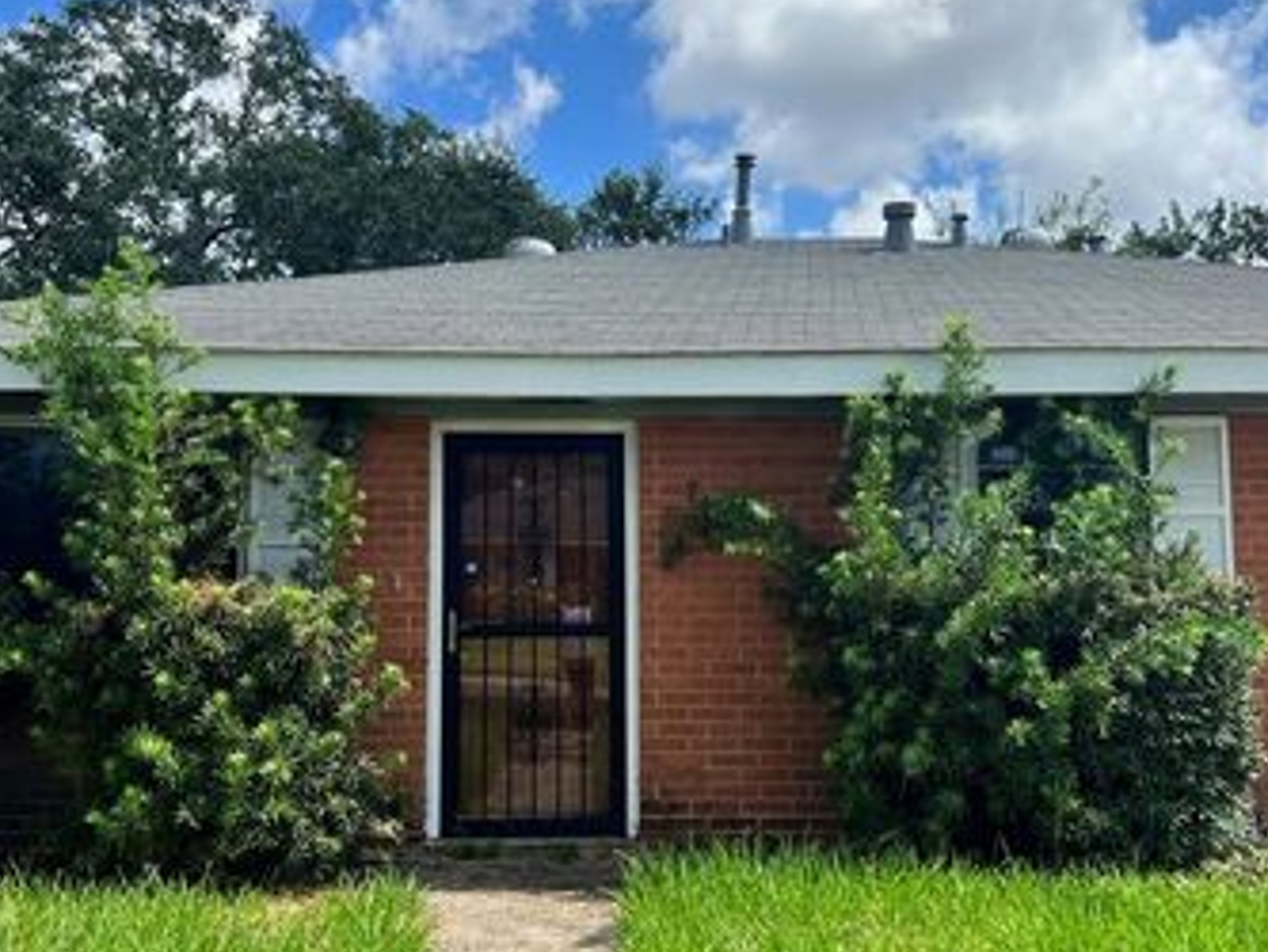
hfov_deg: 47.8
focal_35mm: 39
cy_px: 447
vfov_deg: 36.8
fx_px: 1429
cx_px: 617
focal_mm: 5.7
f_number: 1.5
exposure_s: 1/3571
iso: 50
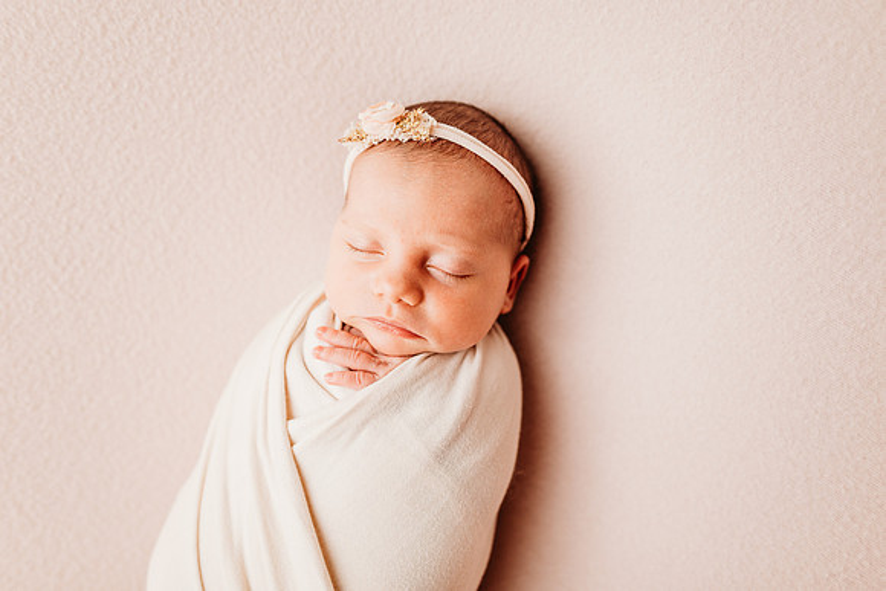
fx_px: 591
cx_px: 443
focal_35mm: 24
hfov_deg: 73.7
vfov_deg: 53.2
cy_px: 296
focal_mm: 24
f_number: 2.2
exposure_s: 1/200
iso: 100
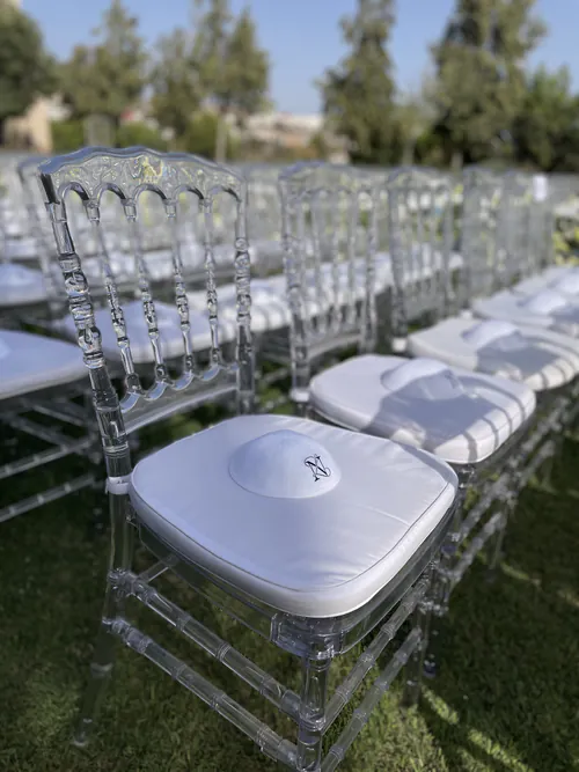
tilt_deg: -20.0
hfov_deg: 53.0
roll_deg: -2.7
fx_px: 580
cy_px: 386
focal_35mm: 26
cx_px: 290
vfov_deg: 67.3
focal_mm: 4.2
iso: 50
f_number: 1.6
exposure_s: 1/9804
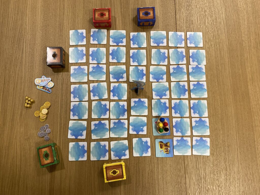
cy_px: 98
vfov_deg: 53.1
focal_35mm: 26
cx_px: 130
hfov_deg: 67.3
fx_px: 195
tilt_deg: -81.3
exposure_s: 1/100
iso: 125
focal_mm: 4.25
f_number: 1.8
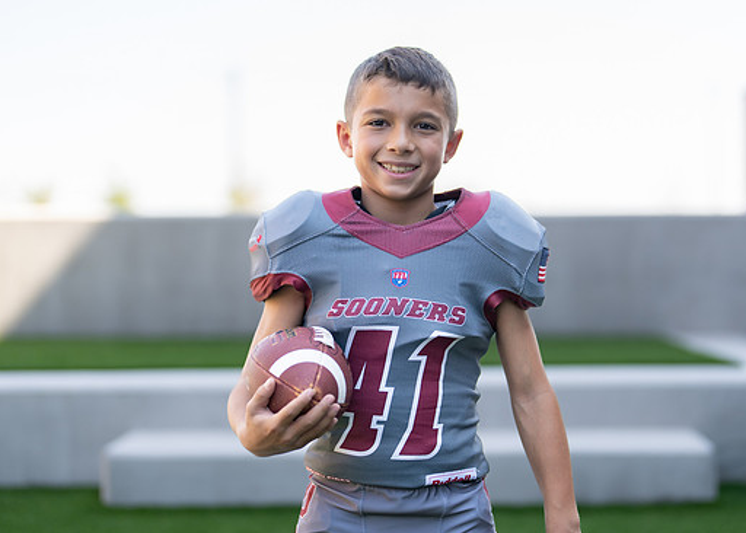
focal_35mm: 67
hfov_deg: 29.4
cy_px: 243
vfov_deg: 21.3
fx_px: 1420
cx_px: 425
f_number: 1.2
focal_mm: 50
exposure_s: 1/1600
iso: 100
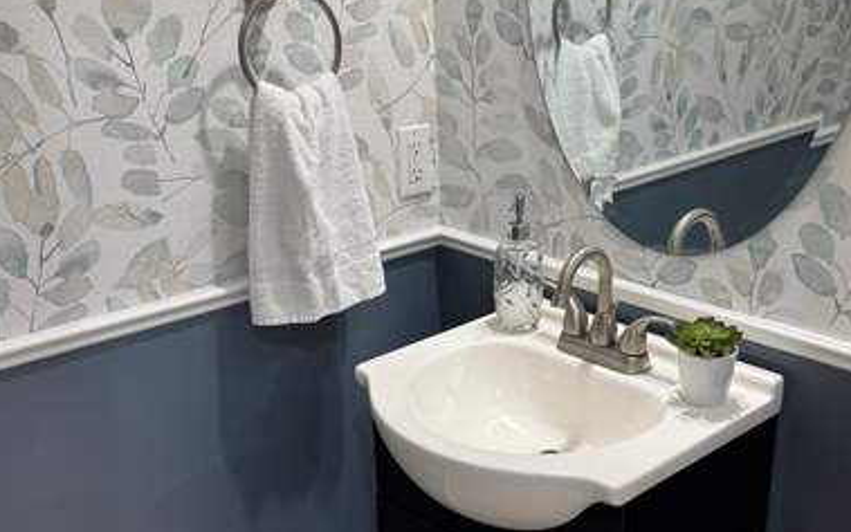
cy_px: 330
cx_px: 460
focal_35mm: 43
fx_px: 997
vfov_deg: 29.8
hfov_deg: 46.2
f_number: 1.78
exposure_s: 1/60
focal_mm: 6.76
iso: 125
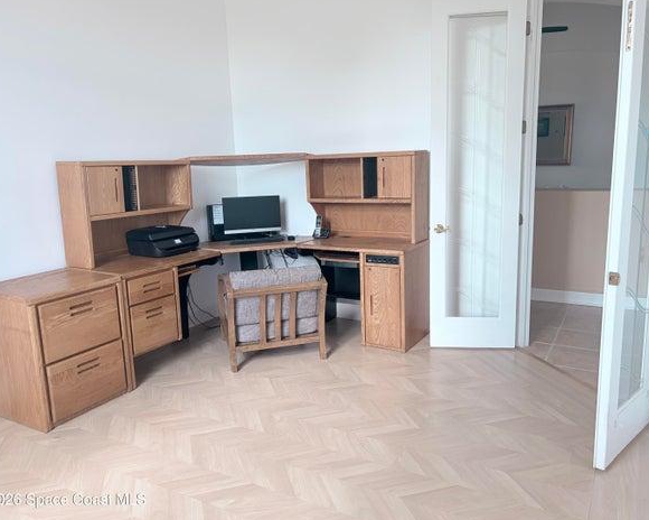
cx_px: 333
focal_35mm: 28
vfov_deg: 51.5
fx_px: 538
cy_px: 256
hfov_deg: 62.2
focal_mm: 5.96
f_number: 1.6
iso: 125
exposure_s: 1/95
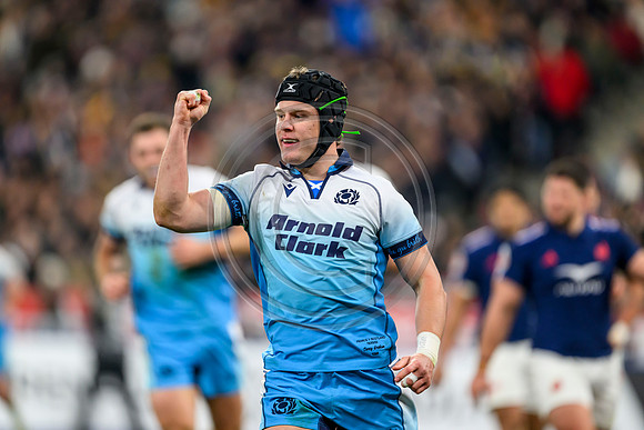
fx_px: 7157
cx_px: 322
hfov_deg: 5.2
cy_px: 215
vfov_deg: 3.4
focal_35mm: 400
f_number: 2.8
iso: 3200
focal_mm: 400
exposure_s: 1/2500
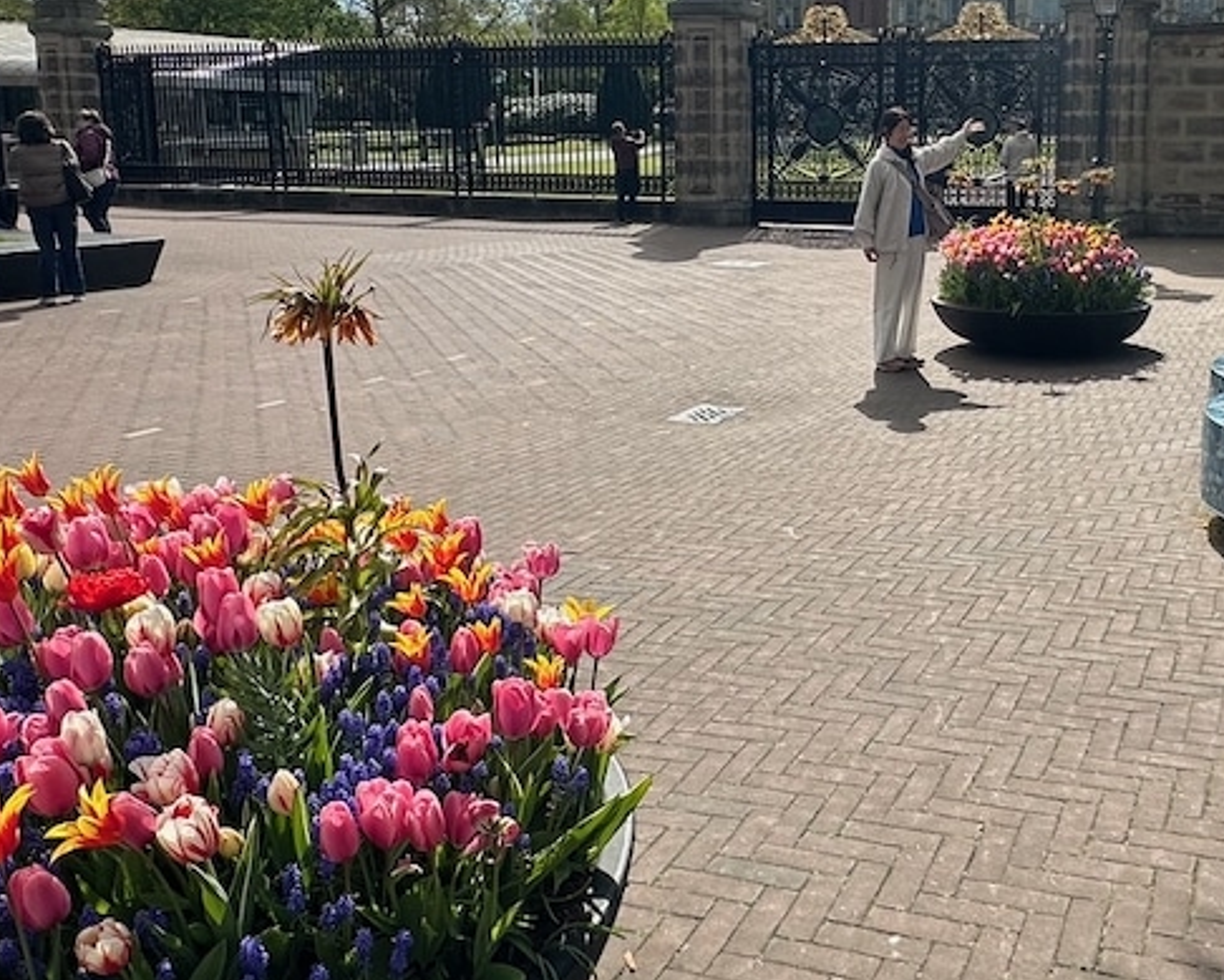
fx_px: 1304
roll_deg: +0.2
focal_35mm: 36
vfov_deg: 40.8
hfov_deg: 49.1
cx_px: 854
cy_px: 350
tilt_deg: -9.2
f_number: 2.2
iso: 50
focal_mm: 2.22
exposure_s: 1/1887
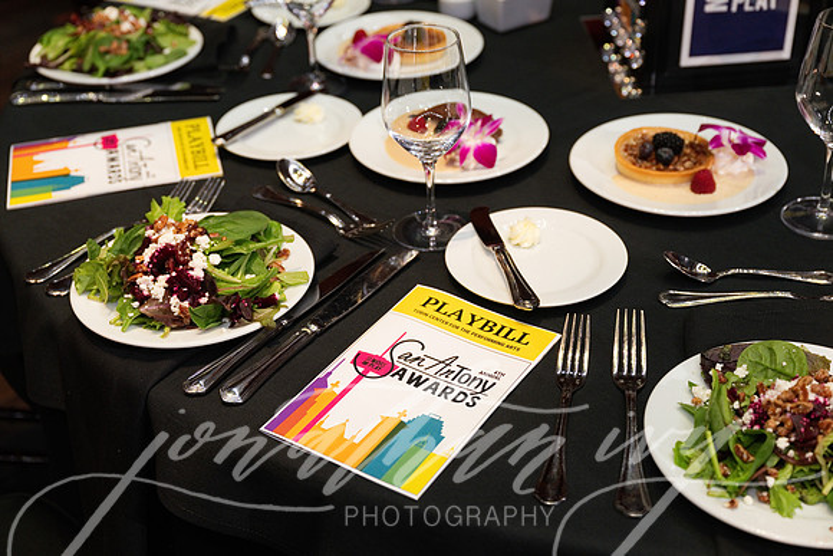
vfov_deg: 28.1
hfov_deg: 41.1
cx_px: 416
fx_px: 1111
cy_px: 278
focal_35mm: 48
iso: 1600
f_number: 4
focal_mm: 48
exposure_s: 1/100
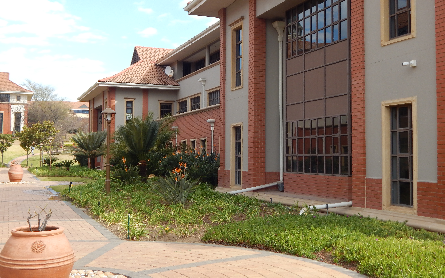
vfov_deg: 28.0
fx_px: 558
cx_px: 224
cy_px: 132
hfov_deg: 43.5
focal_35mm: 46
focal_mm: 7.7
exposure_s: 1/400
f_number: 3.6
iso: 125
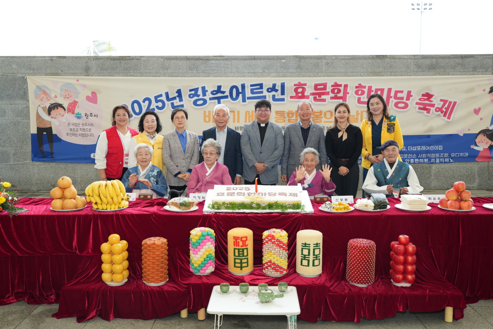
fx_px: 479
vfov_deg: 37.9
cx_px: 246
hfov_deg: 54.4
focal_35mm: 35
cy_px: 164
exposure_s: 1/160
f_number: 6.3
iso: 400
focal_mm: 35
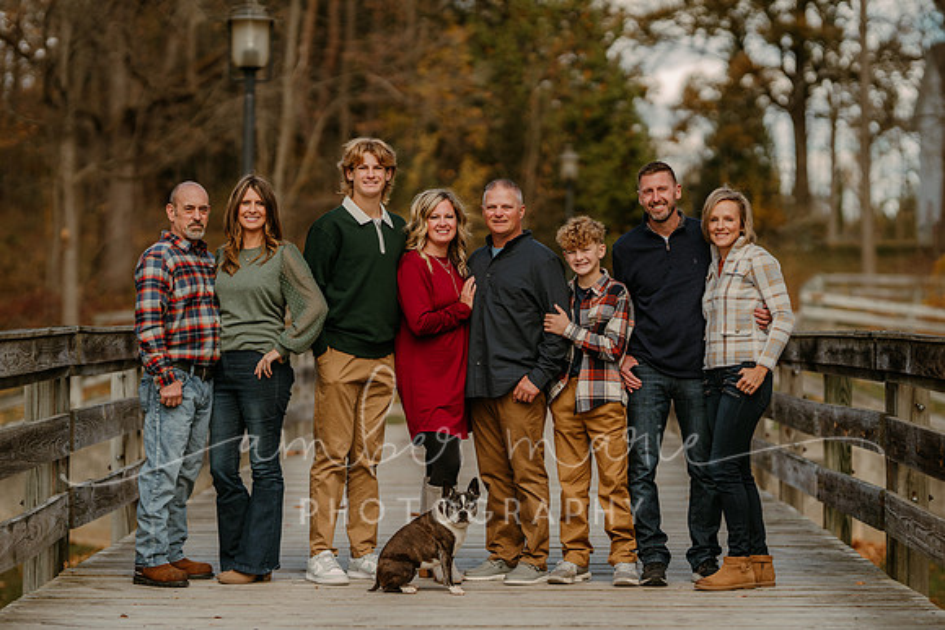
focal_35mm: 114
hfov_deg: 17.9
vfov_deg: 12.0
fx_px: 2999
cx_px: 510
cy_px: 316
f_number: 2
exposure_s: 1/2000
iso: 125
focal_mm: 105
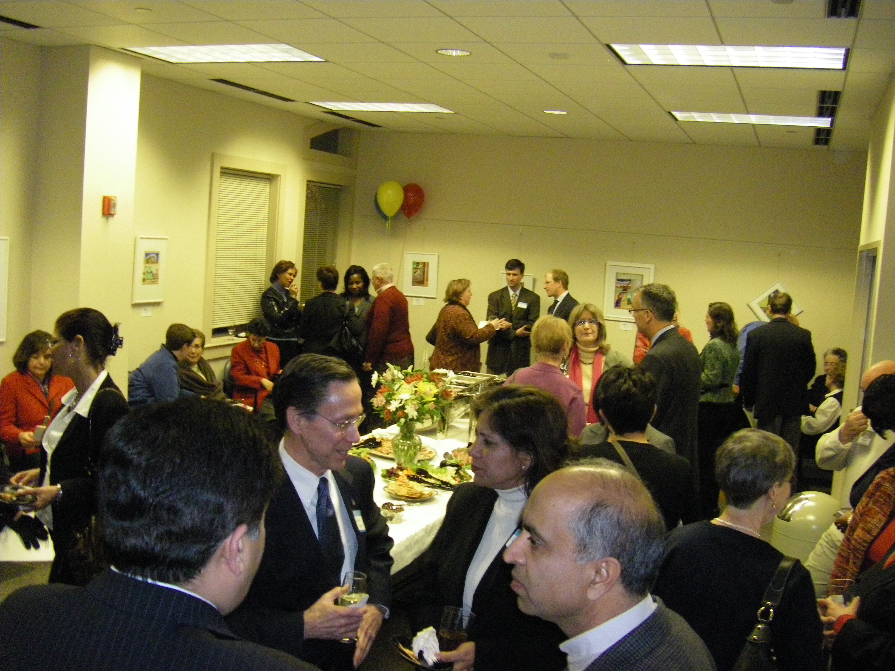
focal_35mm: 38
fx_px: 982
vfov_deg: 37.7
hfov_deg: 49.0
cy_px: 336
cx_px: 448
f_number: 3.5
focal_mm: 6.3
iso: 800
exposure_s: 1/50
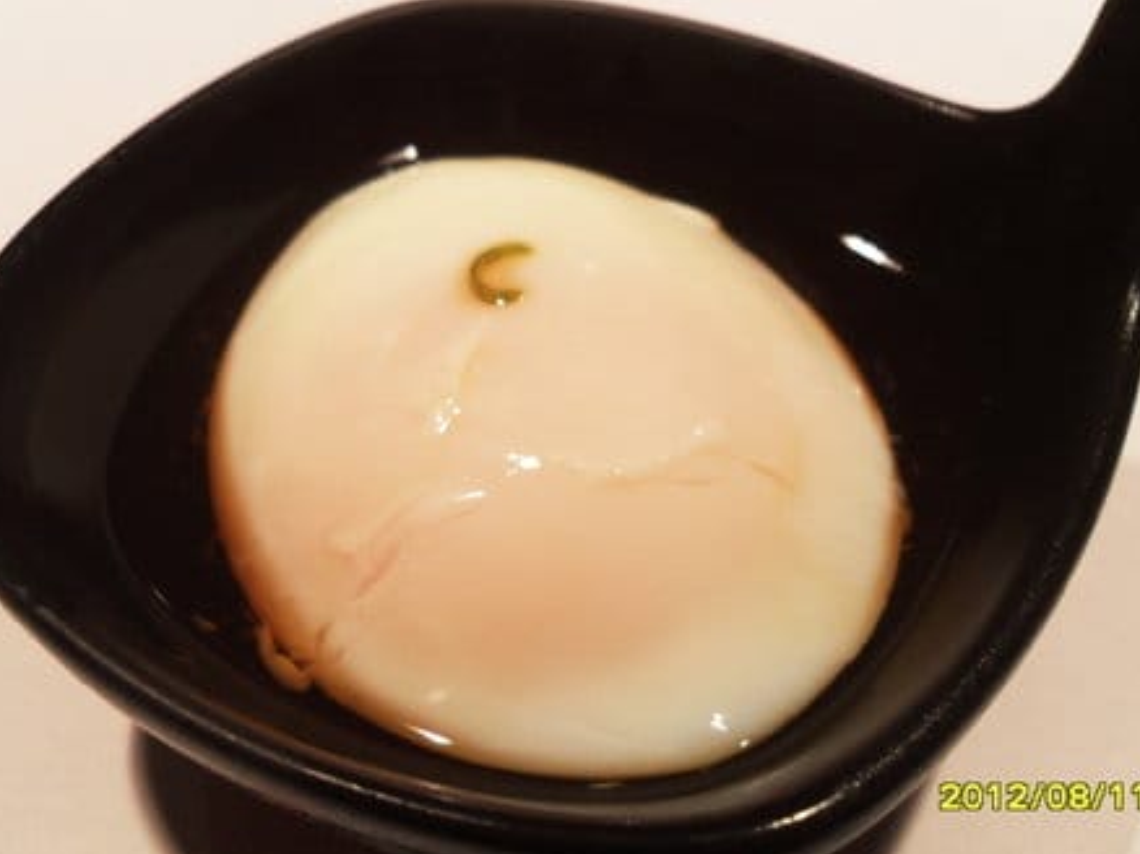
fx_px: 1317
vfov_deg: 35.9
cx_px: 549
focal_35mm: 40
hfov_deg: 46.8
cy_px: 402
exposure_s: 1/45
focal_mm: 6.2
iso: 120
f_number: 2.8
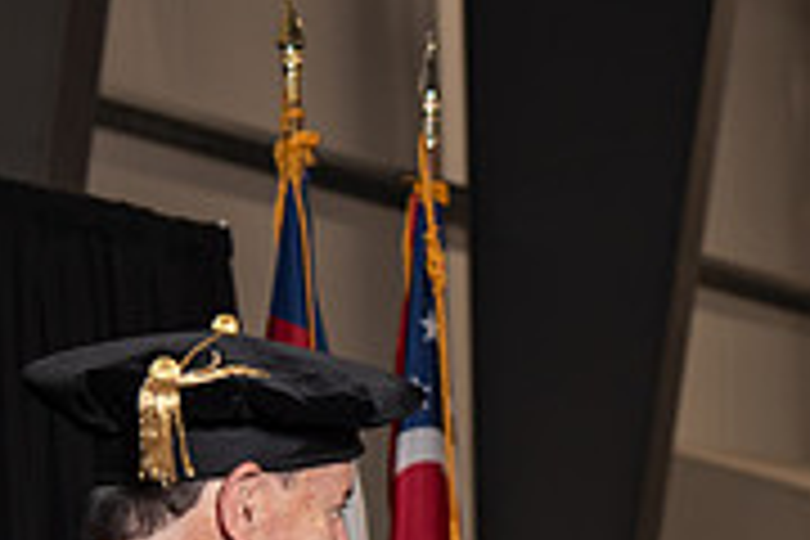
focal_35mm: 226
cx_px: 783
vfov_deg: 6.0
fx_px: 5085
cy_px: 740
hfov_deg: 9.1
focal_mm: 70
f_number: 5
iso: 1000
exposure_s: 1/200
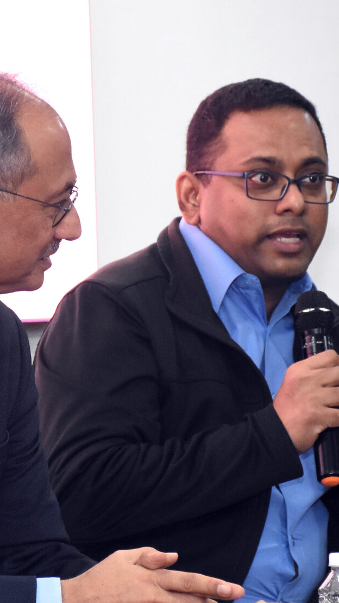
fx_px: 4924
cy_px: 322
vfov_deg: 7.0
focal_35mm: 308
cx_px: 159
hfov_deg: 3.9
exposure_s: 1/160
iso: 2500
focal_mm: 85
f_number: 5.6
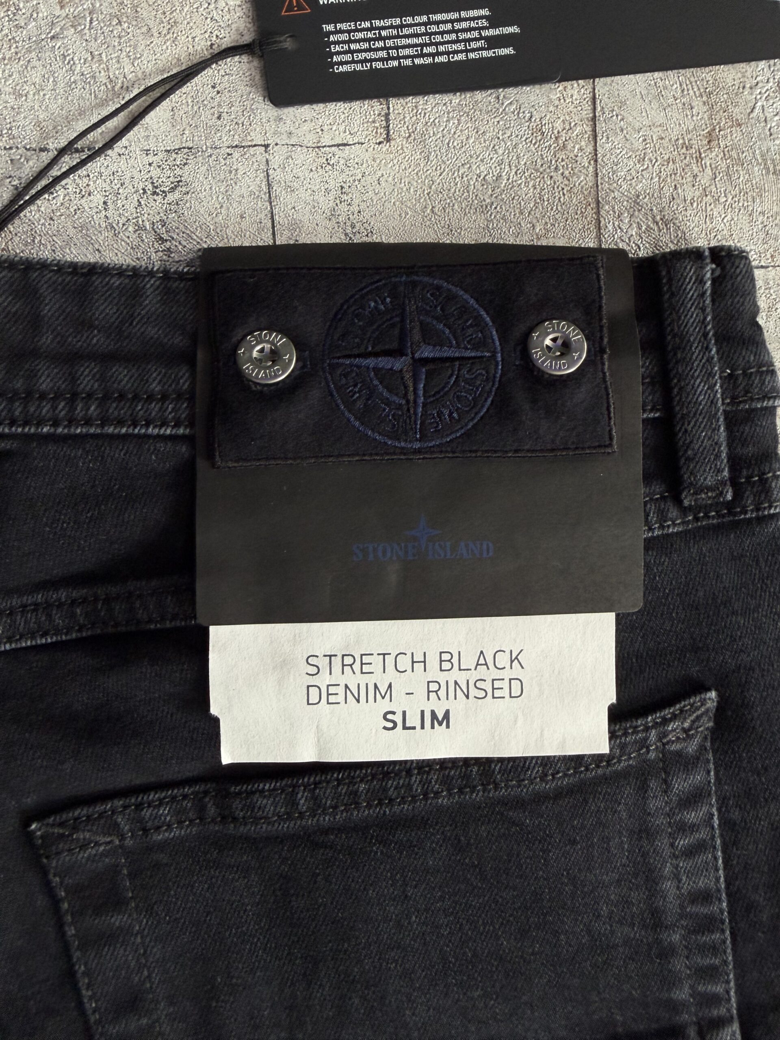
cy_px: 520
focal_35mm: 24
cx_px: 390
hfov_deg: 56.8
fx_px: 721
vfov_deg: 71.6
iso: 125
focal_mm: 2.22
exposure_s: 1/84
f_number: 2.2
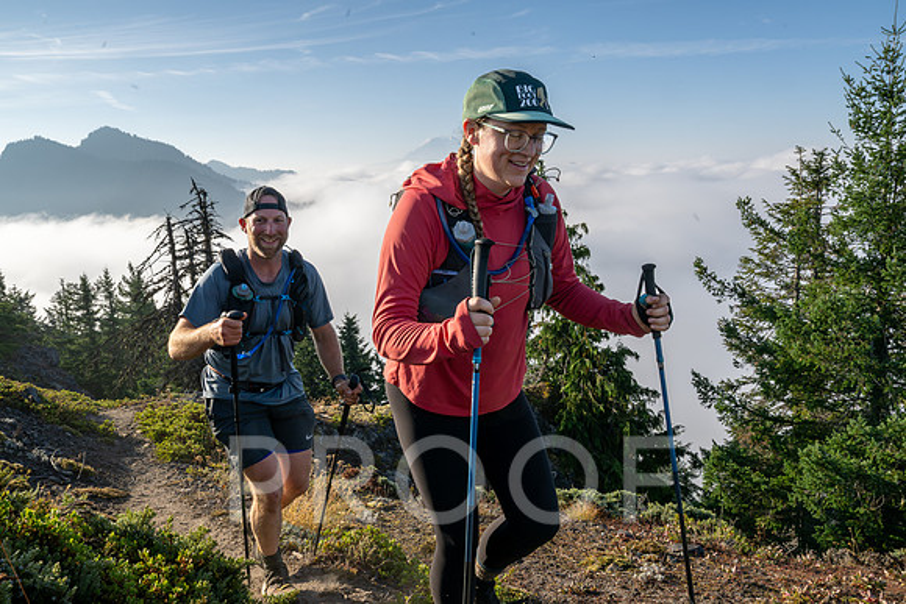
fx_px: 743
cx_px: 453
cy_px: 302
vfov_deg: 44.3
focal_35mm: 30
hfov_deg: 62.8
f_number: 16
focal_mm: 29.5
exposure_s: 1/320
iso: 400
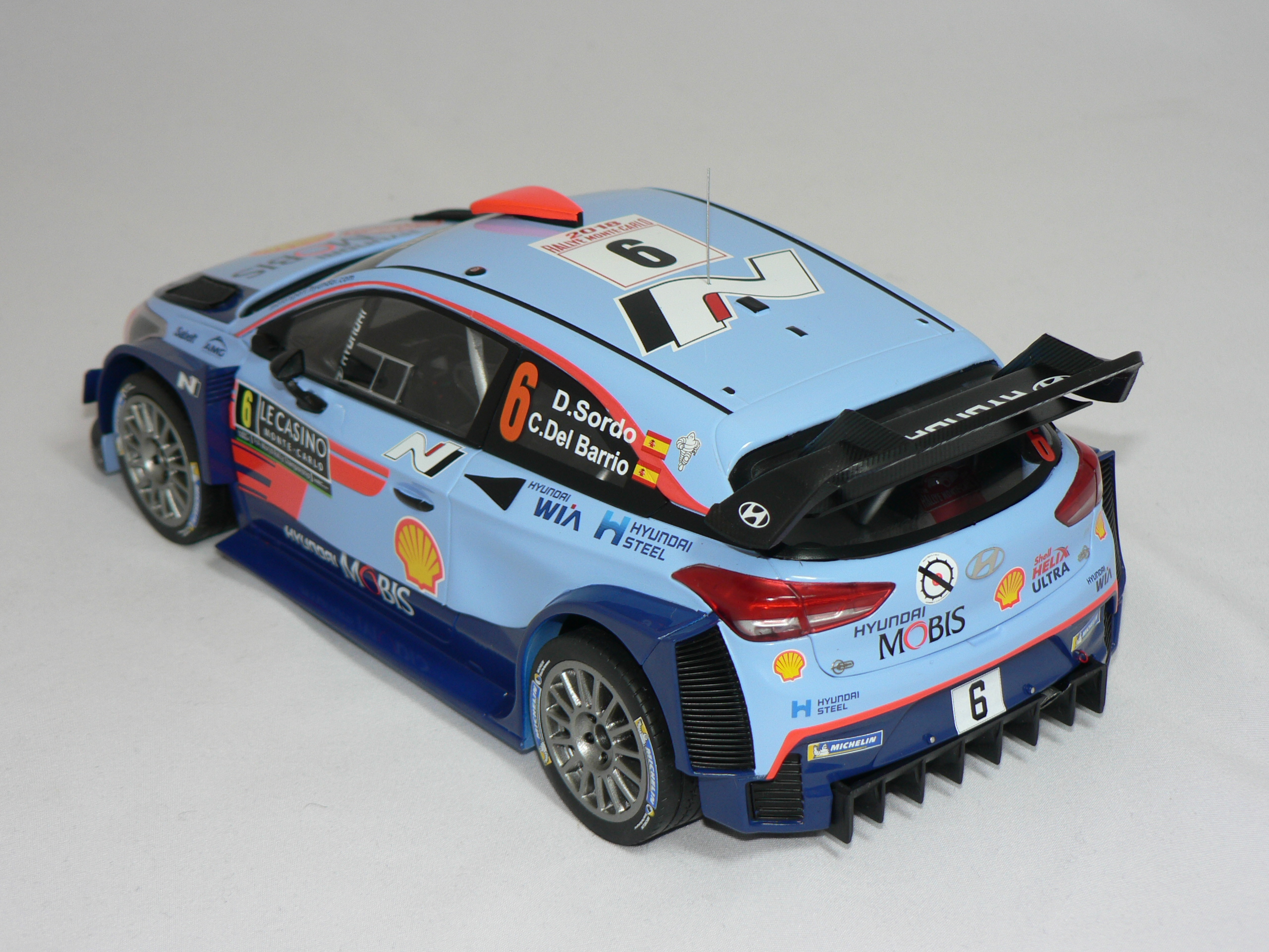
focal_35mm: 67
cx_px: 634
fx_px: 2456
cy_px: 476
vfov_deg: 21.9
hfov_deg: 29.0
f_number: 3.2
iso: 80
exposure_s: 1/60
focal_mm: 11.2
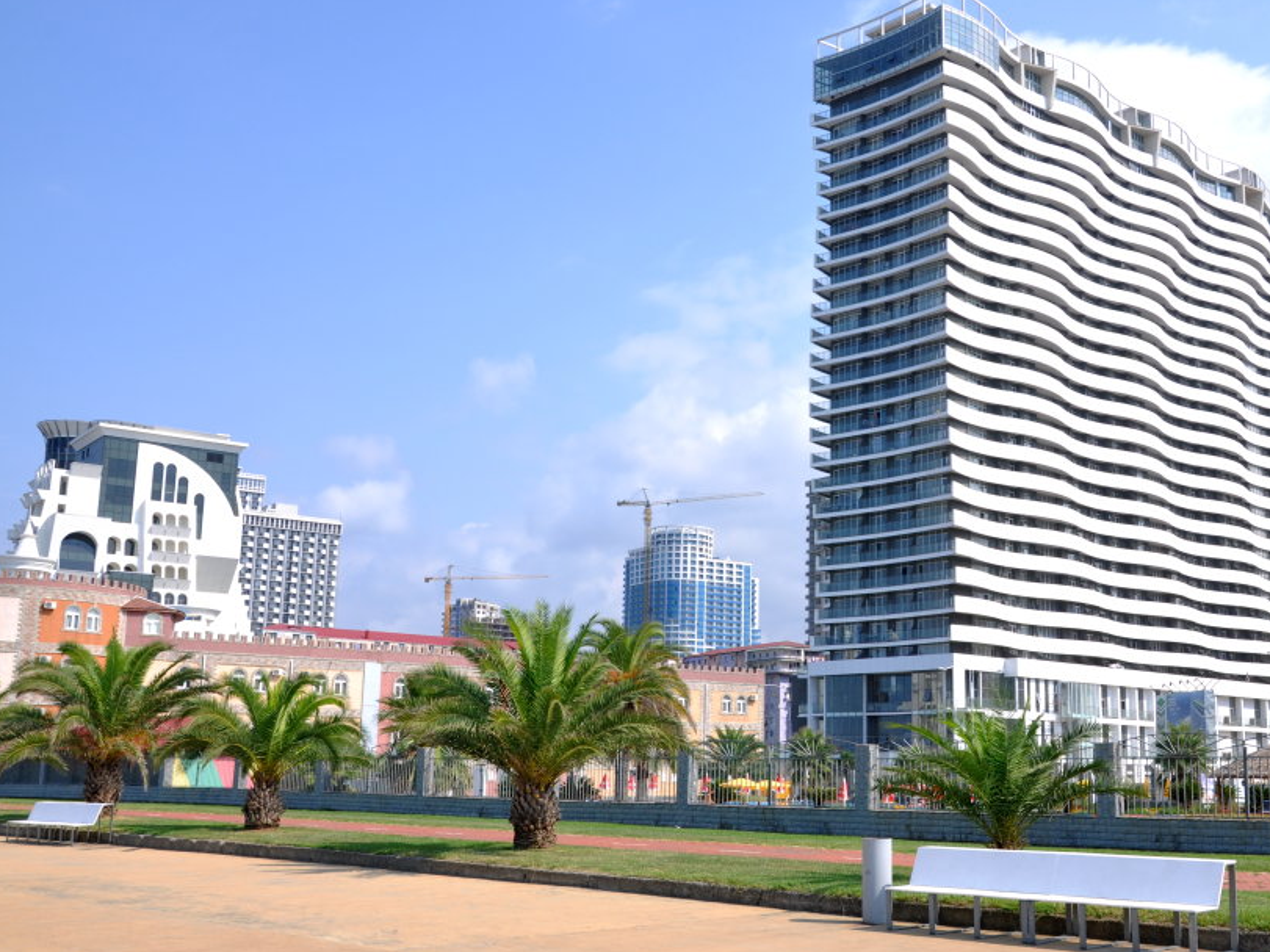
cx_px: 761
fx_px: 1467
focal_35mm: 40
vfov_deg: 36.0
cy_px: 478
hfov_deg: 46.5
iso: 100
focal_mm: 22
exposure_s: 1/125
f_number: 11
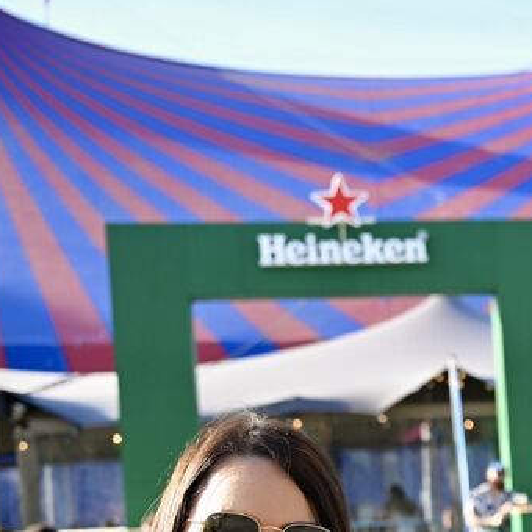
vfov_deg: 18.9
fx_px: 1539
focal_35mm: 88
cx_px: 768
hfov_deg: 17.8
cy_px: 571
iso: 180
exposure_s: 1/800
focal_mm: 29.5
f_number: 3.2
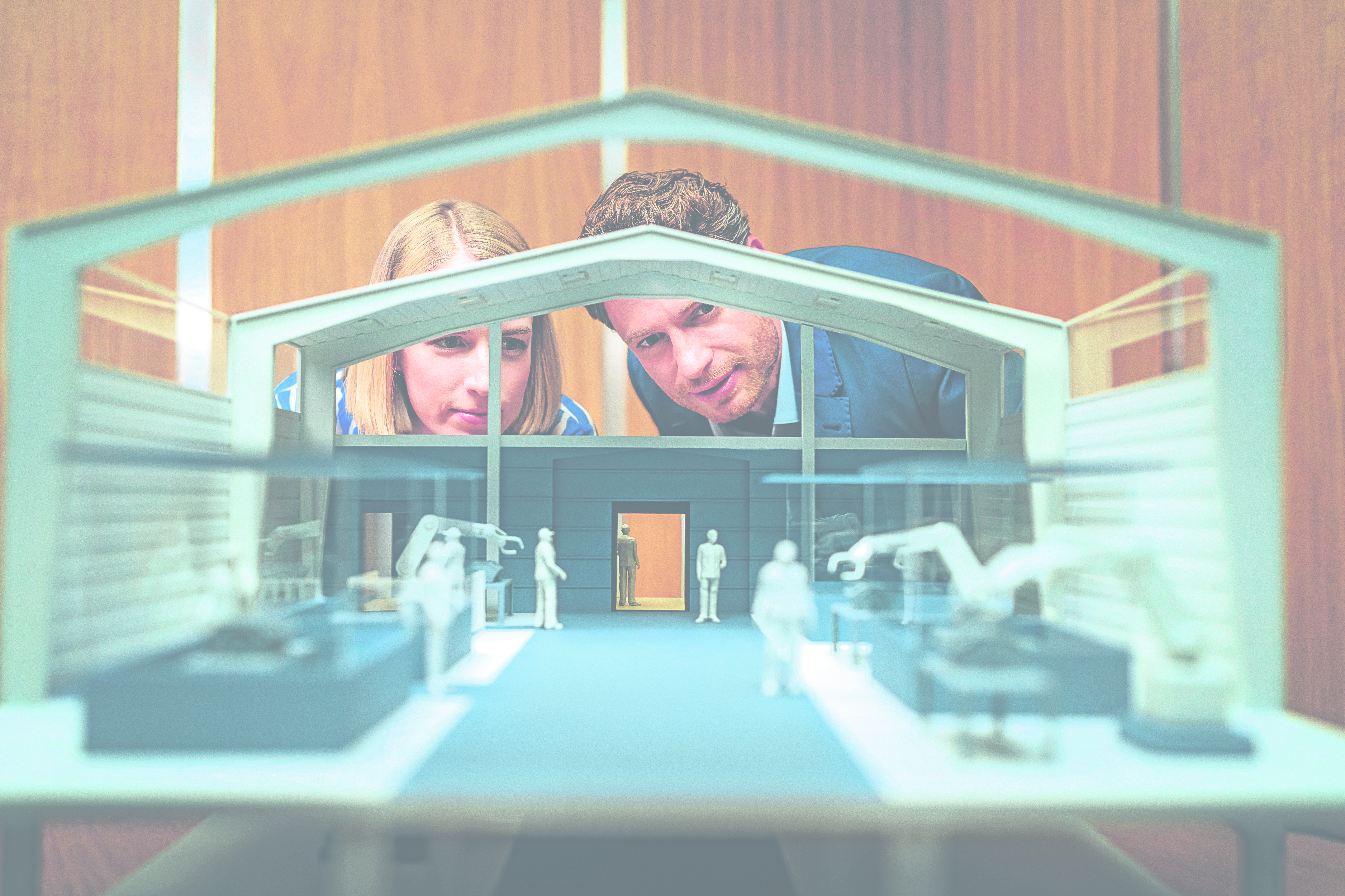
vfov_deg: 37.9
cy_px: 448
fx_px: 1308
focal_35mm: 35
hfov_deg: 54.4
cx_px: 672
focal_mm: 35
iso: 500
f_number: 2
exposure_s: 1/250
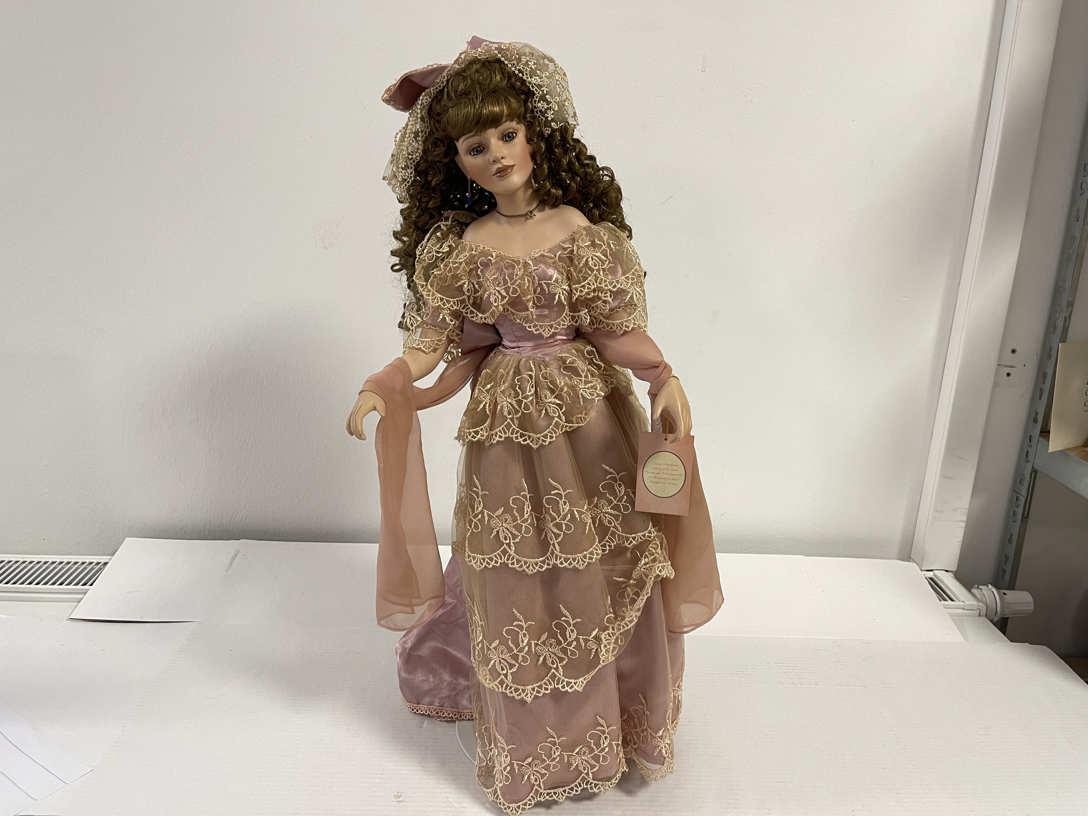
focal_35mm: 25
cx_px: 544
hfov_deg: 69.4
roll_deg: -1.7
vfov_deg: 54.9
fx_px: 786
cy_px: 408
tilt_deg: -17.2
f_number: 1.6
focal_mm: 5.1
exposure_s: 1/50
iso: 100
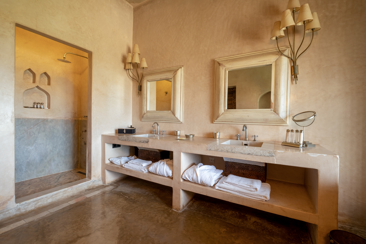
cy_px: 122
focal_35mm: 15
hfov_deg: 100.4
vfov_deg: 77.3
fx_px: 152
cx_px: 183
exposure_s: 1/1.25
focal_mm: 10
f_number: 8
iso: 200
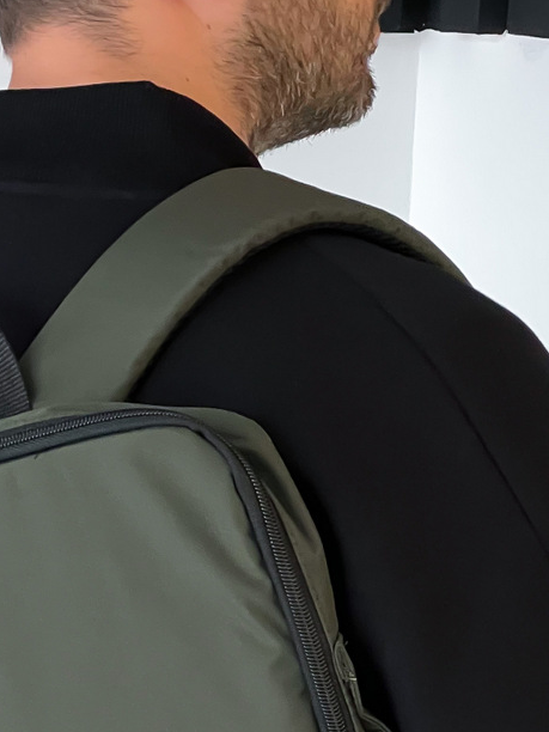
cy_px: 866
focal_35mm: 136
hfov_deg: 10.9
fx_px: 2876
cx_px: 166
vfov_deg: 14.1
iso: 800
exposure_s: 1/40
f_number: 2
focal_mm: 6
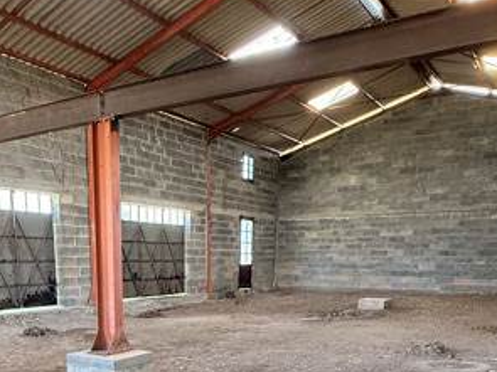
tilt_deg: -11.7
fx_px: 545
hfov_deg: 48.3
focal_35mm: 38
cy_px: 374
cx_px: 174
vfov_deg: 34.3
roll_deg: +0.3
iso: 320
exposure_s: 1/85
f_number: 2.2
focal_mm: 2.22
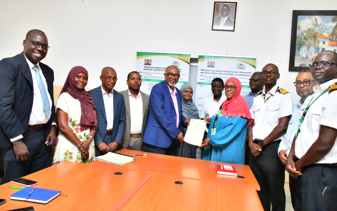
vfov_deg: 49.3
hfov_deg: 72.5
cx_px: 172
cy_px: 111
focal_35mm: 25
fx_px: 230
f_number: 20
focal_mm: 24
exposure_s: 1/250
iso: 25600
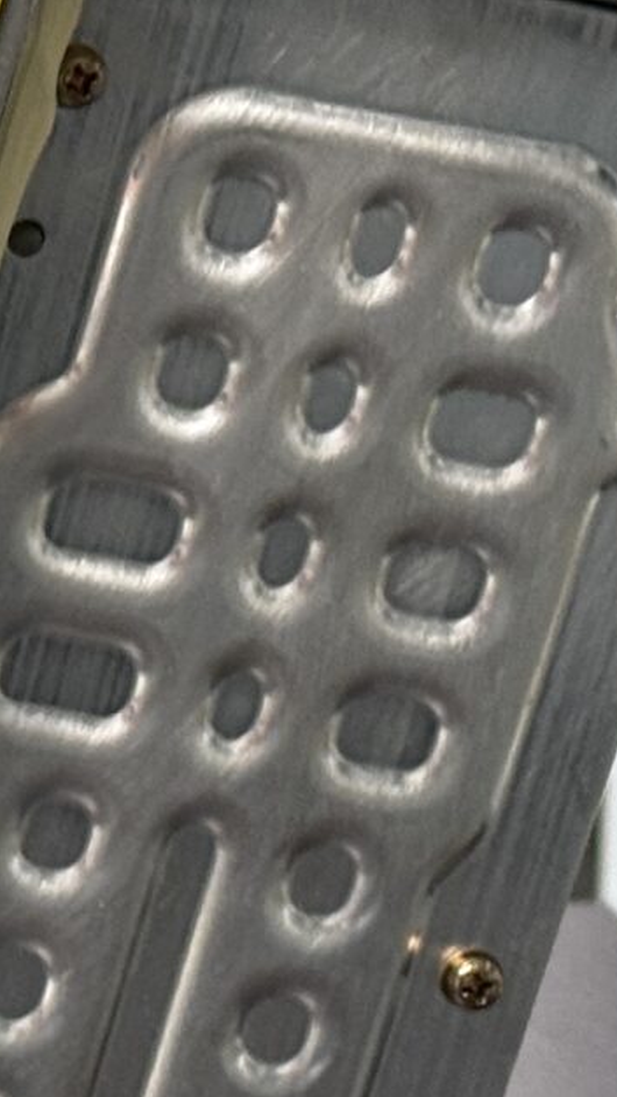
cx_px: -983
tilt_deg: -16.8
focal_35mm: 214
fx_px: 6226
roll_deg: +2.8
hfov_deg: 5.4
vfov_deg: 10.1
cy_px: 778
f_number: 1.78
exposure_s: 1/50
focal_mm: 6.76
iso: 160
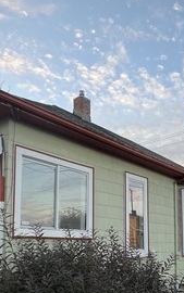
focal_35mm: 34
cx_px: 133
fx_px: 273
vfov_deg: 54.3
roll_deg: +0.3
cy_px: 216
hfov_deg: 36.6
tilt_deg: +6.7
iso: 64
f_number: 1.8
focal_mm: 1.57
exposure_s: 1/99
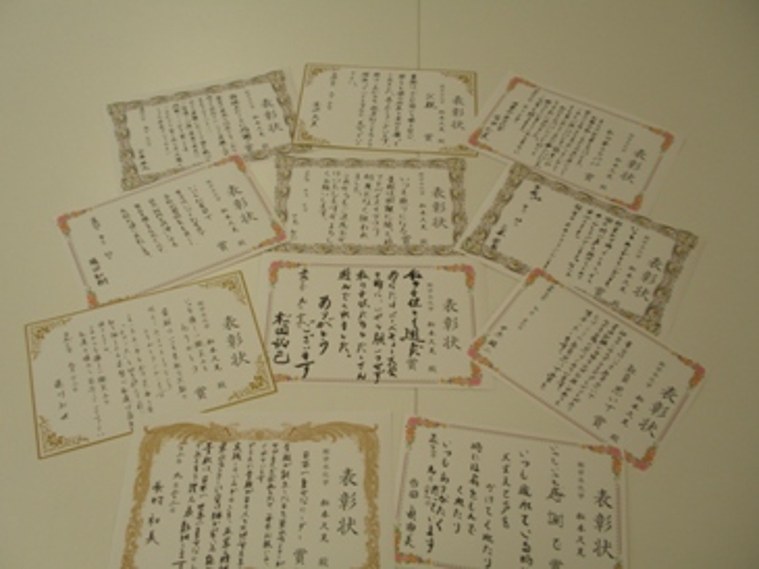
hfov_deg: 50.1
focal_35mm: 37
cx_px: 380
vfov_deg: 38.7
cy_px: 284
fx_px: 812
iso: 64
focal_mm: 6.6
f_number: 3.5
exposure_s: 1/40
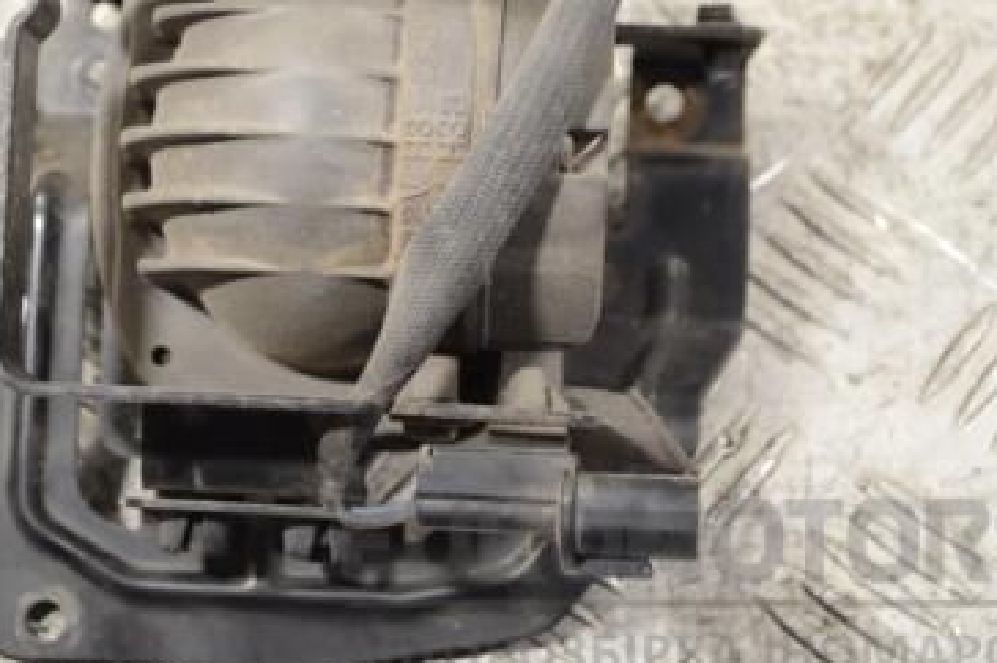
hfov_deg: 20.5
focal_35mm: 99
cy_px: 175
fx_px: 2739
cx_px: 290
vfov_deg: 13.8
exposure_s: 1/30
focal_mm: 40
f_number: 5.3
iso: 360
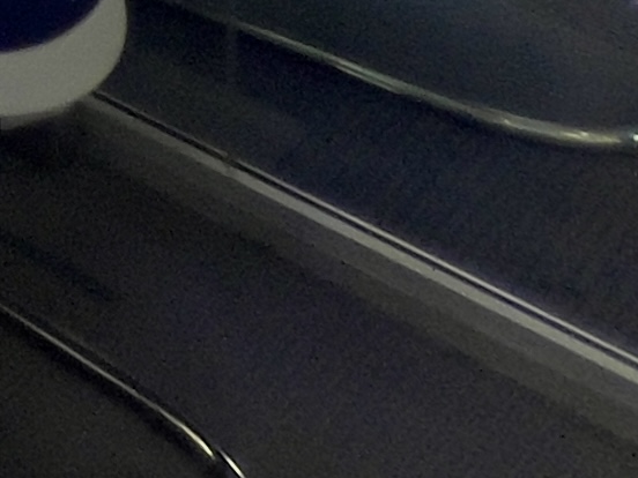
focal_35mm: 95
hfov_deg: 10.8
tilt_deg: -1.9
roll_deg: +0.3
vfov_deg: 9.5
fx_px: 1751
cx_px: -1387
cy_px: -1173
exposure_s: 1/120
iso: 50
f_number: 1.8
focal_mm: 1.57
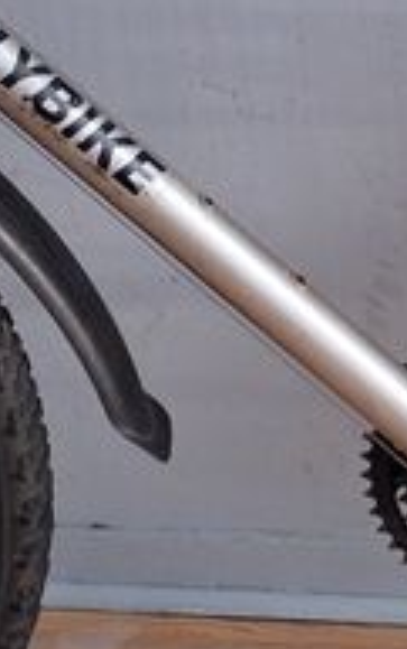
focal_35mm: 126
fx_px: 2231
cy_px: 148
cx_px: 461
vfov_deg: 16.5
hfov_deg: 10.3
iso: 1250
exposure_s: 1/20
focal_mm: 5.54
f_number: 1.8
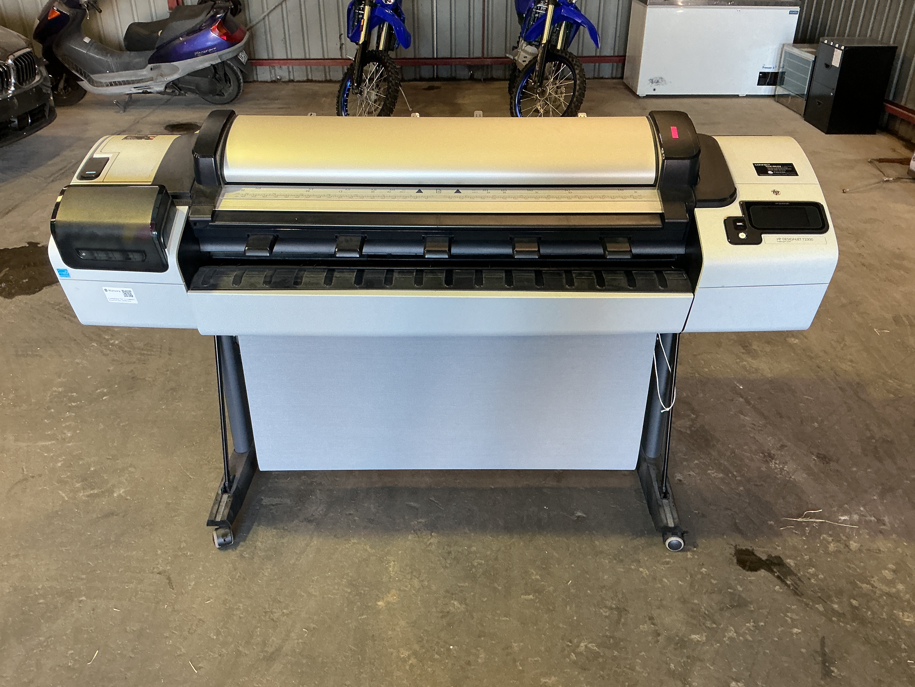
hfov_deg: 61.7
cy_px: 344
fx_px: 767
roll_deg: -0.3
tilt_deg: -28.1
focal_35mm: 29
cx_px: 458
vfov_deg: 48.2
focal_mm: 3
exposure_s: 1/60
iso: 160
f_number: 1.8
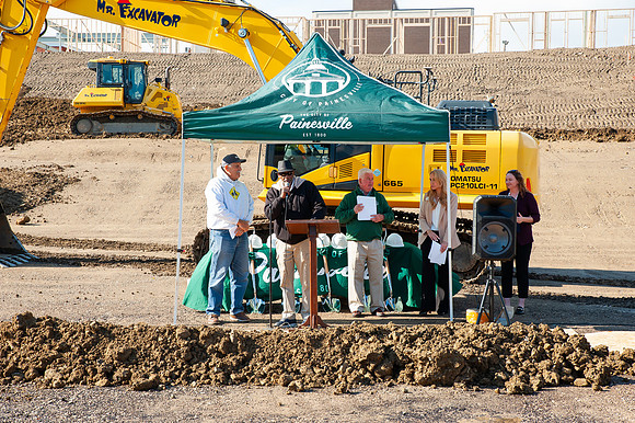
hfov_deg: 32.4
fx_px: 1093
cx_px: 318
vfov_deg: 21.9
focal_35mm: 62
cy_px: 212
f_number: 13
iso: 400
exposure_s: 1/200
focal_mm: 62
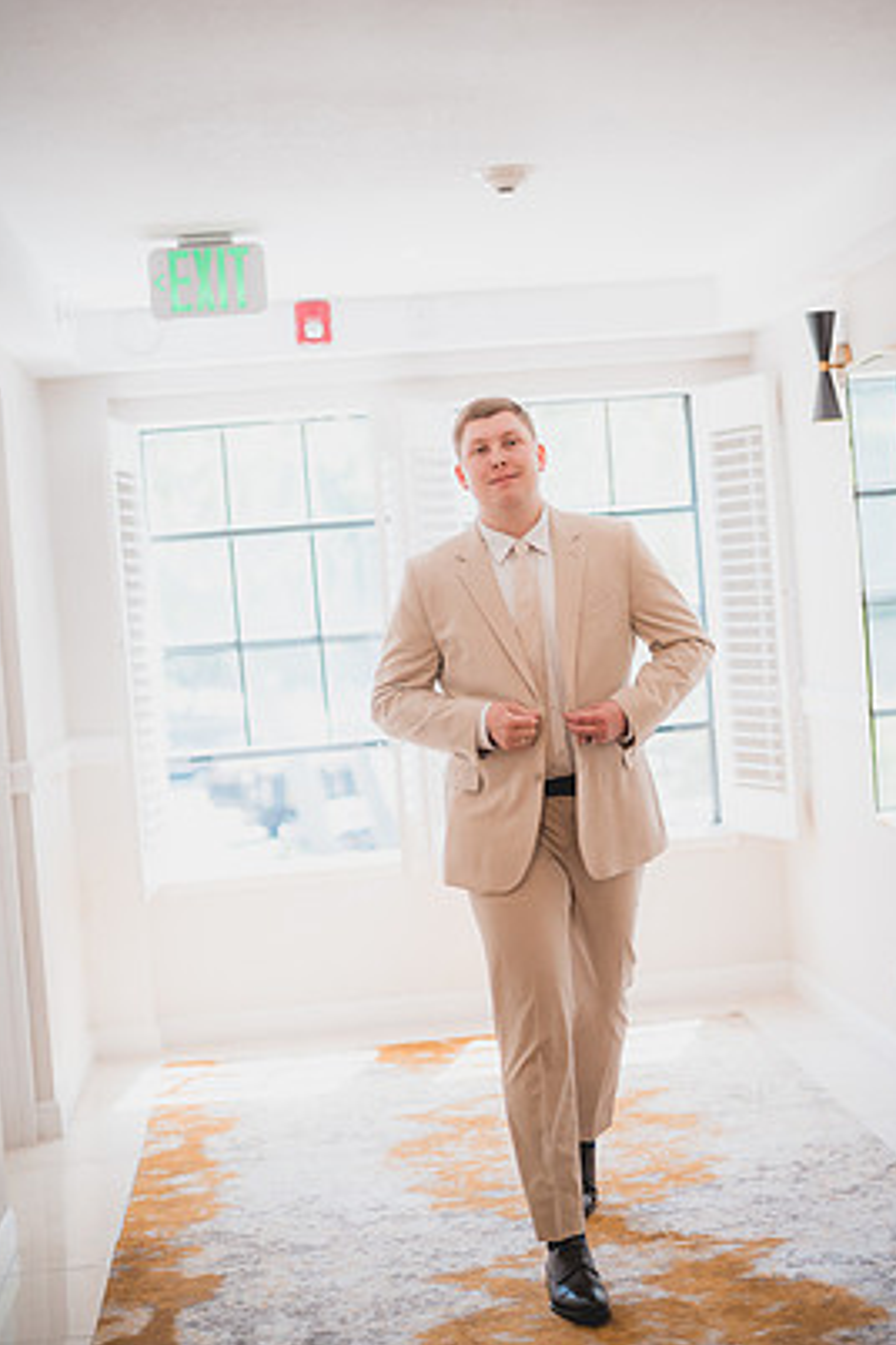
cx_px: 475
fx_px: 2091
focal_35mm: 56
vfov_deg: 35.6
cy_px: 616
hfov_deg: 24.2
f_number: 1.4
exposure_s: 1/1600
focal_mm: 50
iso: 800
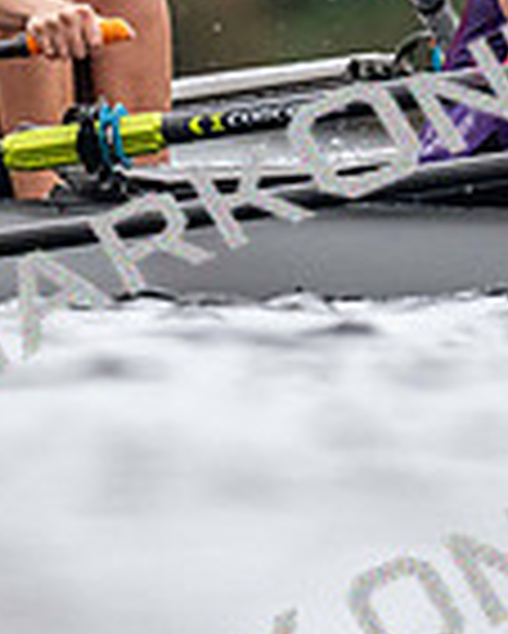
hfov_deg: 0.7
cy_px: -25
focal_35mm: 2310
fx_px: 43366
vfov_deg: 0.8
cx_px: 481
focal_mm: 600
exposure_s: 1/2500
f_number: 4
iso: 3200
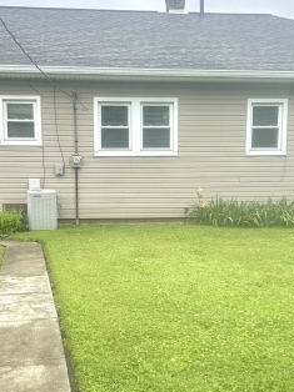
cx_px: 133
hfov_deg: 28.5
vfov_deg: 37.2
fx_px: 578
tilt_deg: -8.4
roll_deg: -0.2
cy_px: 257
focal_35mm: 51
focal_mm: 6.86
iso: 80
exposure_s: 1/1517
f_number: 1.78
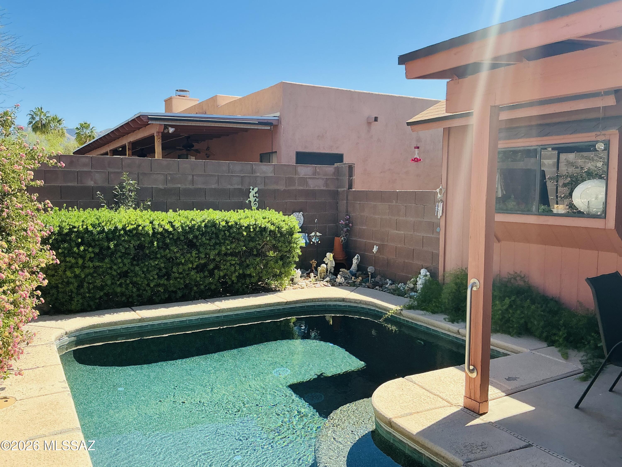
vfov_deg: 48.2
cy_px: 234
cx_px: 311
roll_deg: -0.1
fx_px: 521
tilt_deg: -5.0
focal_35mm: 29
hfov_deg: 61.7
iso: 25
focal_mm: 3
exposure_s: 1/978
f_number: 1.8
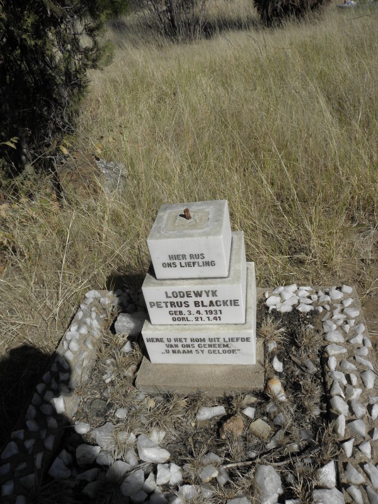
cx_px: 189
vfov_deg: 67.3
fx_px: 379
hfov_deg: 53.1
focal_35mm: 26
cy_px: 252
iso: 64
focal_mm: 4.6
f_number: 5.6
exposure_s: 1/800
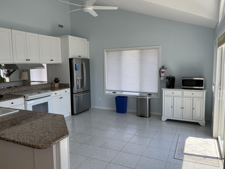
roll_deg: +0.9
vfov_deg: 51.4
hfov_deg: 65.3
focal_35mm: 27
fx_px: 176
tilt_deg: -5.5
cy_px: 84
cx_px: 109
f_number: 1.6
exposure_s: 1/339
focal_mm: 5.1
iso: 50
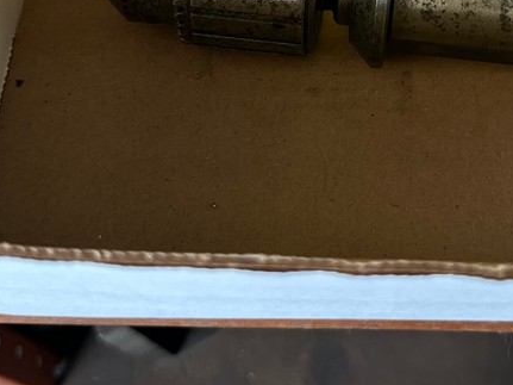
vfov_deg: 24.7
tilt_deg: -62.9
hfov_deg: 33.4
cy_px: 24
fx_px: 844
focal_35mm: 57
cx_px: 358
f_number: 1.78
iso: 250
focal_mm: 6.86
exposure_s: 1/86
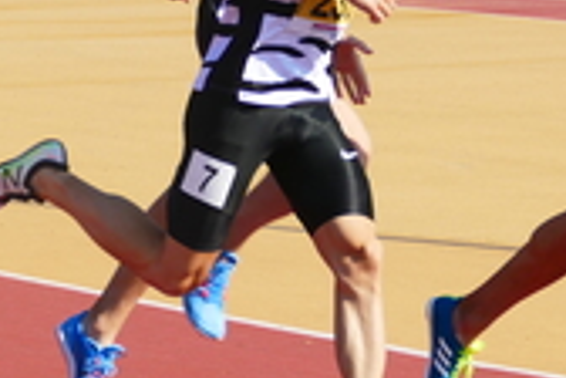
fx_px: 6147
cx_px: 249
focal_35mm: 391
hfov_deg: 5.3
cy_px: -27
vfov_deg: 3.5
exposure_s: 1/1000
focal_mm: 44.41
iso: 125
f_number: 3.9
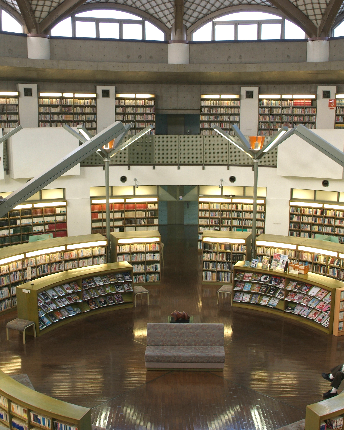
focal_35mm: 38
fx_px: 484
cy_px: 215
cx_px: 180
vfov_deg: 47.9
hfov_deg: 39.2
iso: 200
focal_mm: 18
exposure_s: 1/4
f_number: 8
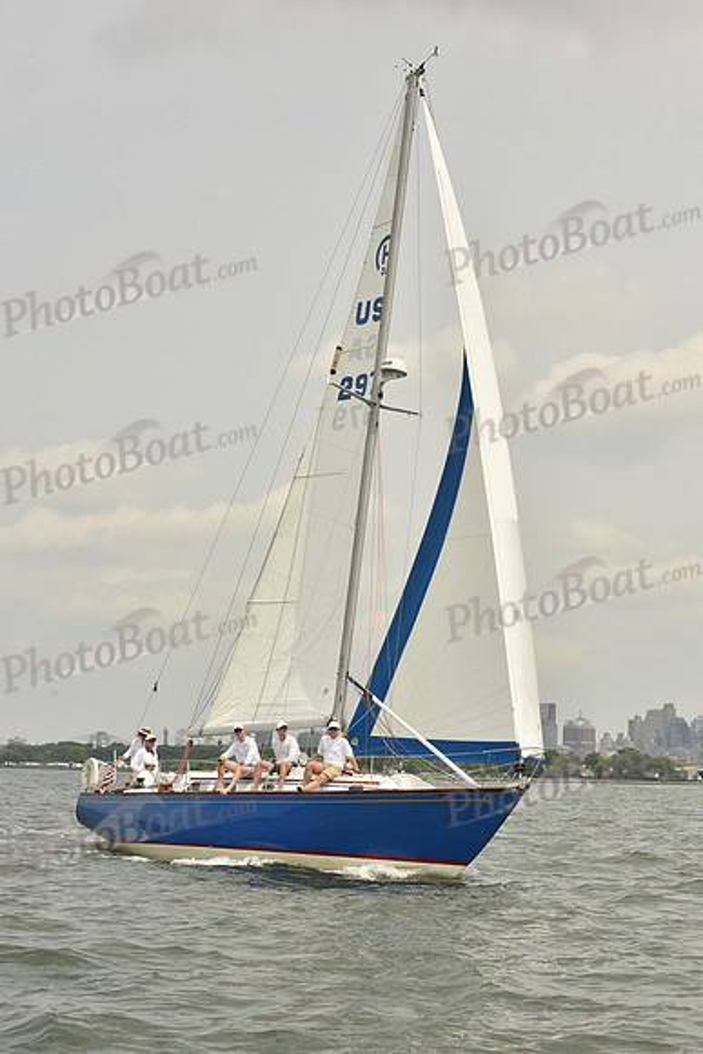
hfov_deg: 19.5
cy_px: 527
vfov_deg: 28.8
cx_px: 352
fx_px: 2049
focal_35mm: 70
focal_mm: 70
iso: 250
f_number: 11
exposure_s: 1/640
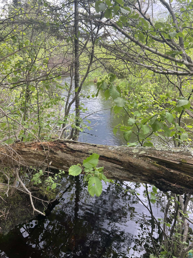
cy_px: 129
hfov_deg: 53.1
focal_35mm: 26
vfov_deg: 67.3
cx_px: 96
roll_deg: -3.2
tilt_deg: -21.8
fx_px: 193
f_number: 1.5
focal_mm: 5.7
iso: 40
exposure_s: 1/266
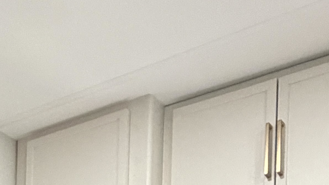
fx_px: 637
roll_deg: -2.1
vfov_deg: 13.0
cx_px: -46
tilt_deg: -3.1
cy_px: 429
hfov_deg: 26.4
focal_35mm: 73
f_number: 2.2
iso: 500
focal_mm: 2.22
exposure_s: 1/60
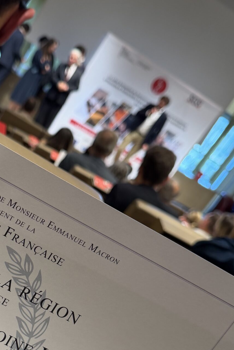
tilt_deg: -22.9
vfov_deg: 38.5
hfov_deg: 25.6
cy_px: 266
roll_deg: -32.8
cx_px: -1
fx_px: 487
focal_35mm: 50
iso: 125
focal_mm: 6.76
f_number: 1.78
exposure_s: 1/50
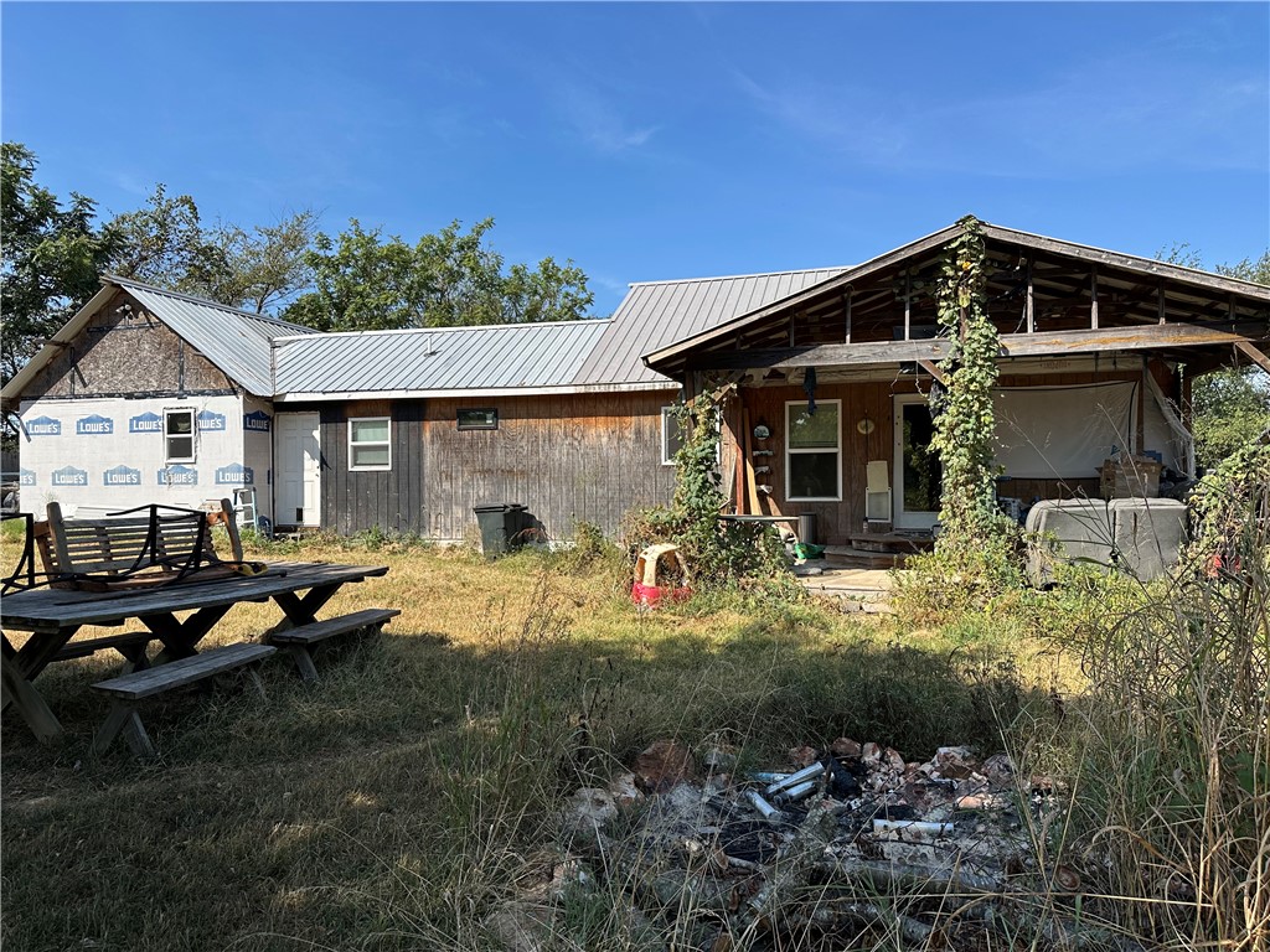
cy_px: 476
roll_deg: +0.7
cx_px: 635
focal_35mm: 24
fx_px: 881
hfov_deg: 71.6
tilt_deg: +1.7
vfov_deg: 56.8
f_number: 1.78
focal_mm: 6.86
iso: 80
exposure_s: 1/3597
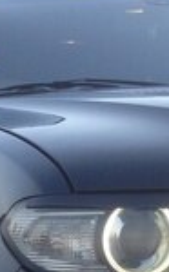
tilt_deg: -4.7
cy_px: 346
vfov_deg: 17.0
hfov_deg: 11.2
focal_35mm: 116
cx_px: 56
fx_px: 860
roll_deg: +0.5
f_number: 2.4
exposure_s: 1/120
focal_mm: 4.12
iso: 50
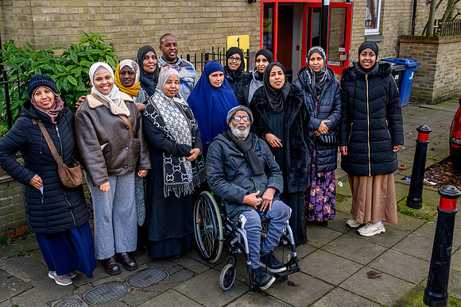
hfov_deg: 49.7
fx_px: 498
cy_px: 143
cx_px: 226
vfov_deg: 34.3
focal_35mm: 39
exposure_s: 1/125
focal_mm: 35
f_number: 13
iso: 2500
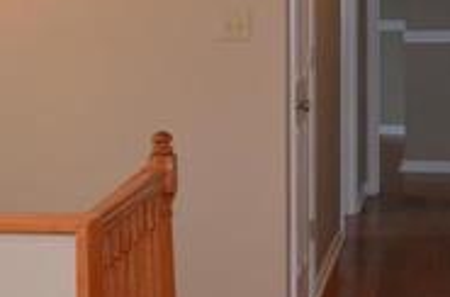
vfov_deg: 11.6
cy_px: 129
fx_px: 1458
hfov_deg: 17.3
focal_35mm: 117
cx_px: 56
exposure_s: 1/60
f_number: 3.8
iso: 400
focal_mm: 20
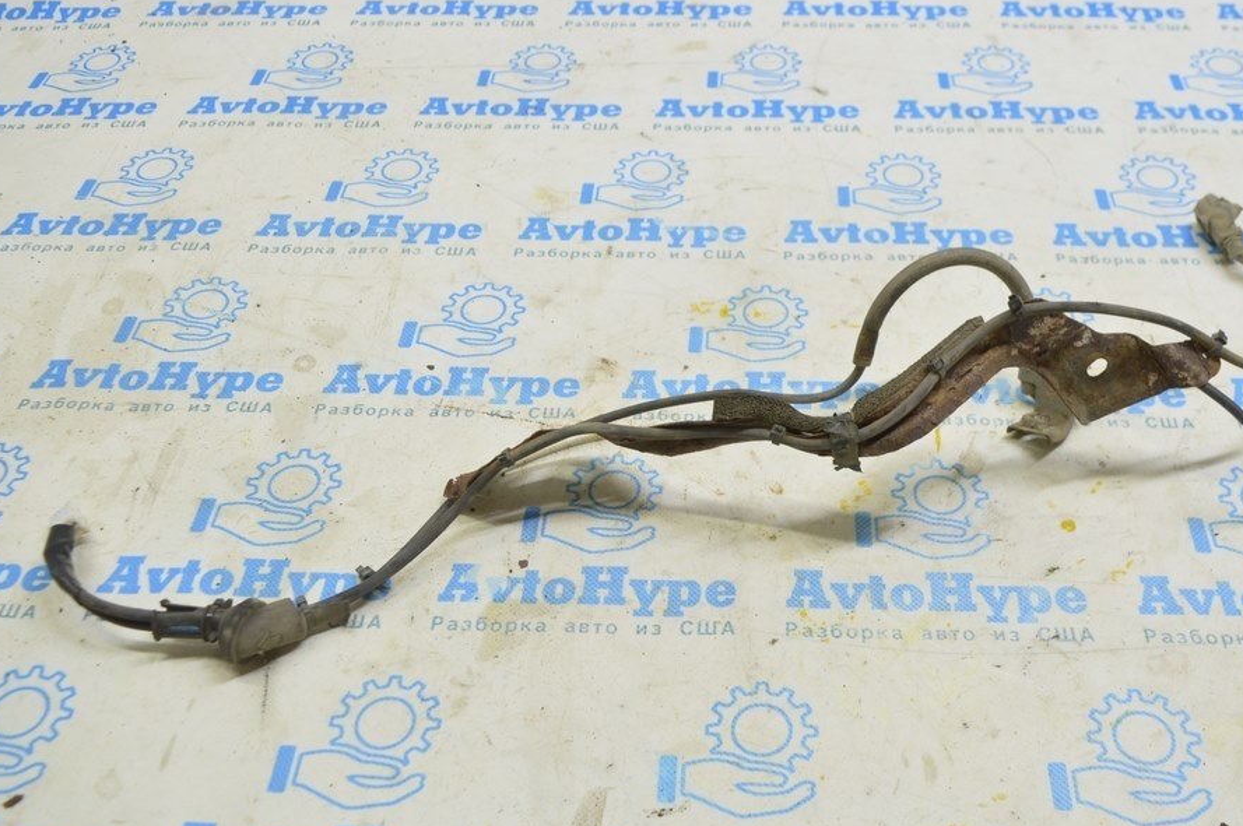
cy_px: 400
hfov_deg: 50.6
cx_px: 696
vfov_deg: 35.0
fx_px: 1311
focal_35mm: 38
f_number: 5.6
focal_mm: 22
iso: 400
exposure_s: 1/20
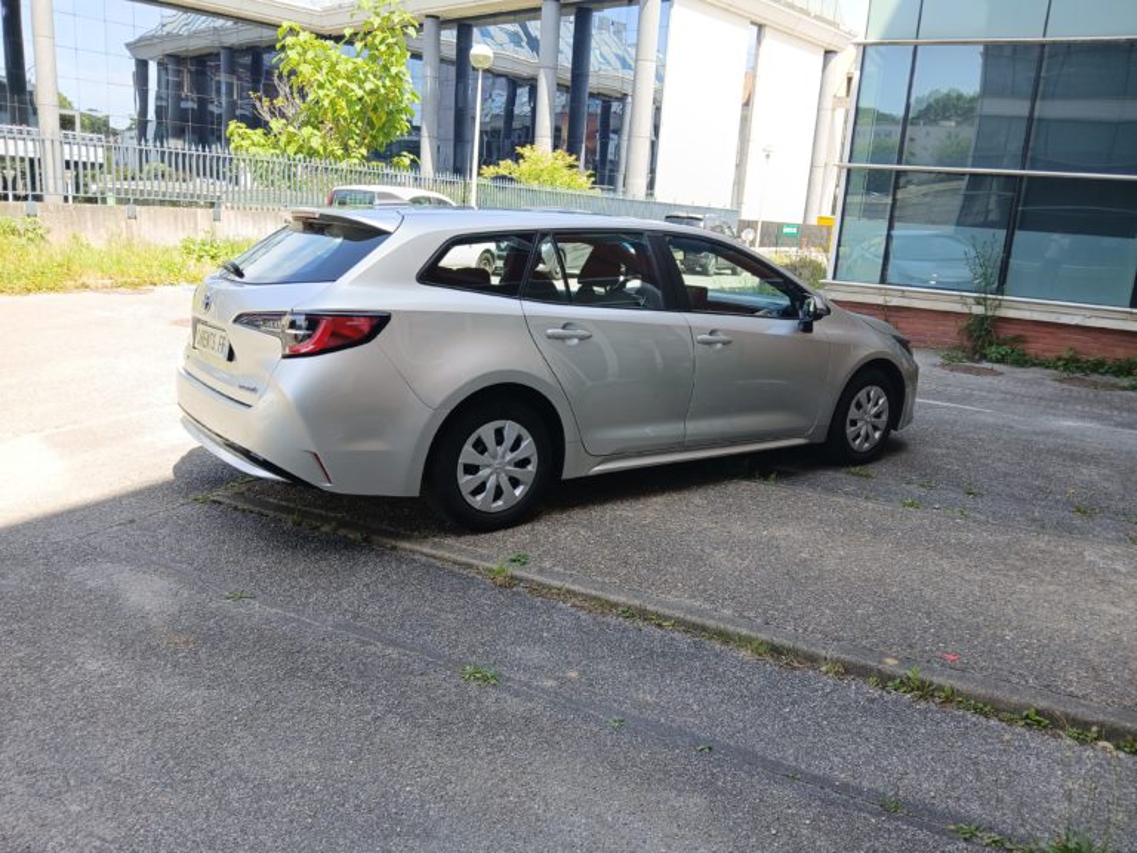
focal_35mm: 26
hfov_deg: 67.3
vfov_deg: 53.1
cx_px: 568
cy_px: 426
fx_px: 854
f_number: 1.8
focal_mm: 3.98
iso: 25
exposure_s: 1/100
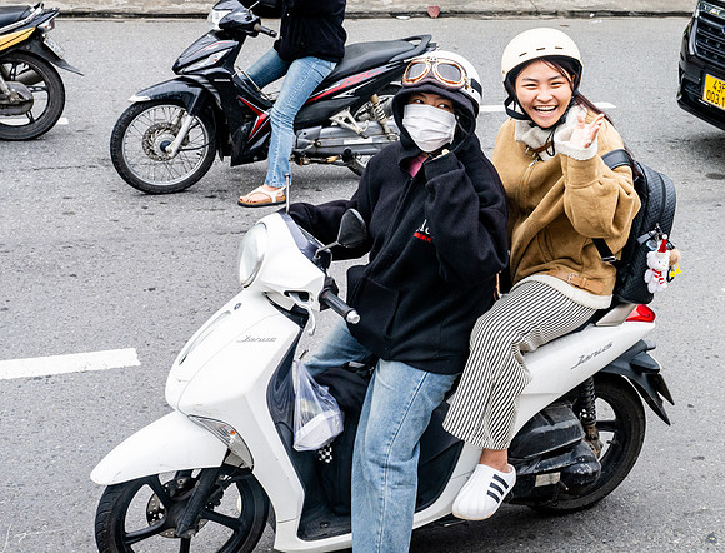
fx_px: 1193
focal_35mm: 57
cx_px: 496
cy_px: 207
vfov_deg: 26.0
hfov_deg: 33.4
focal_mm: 40
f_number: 8
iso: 450
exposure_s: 1/320
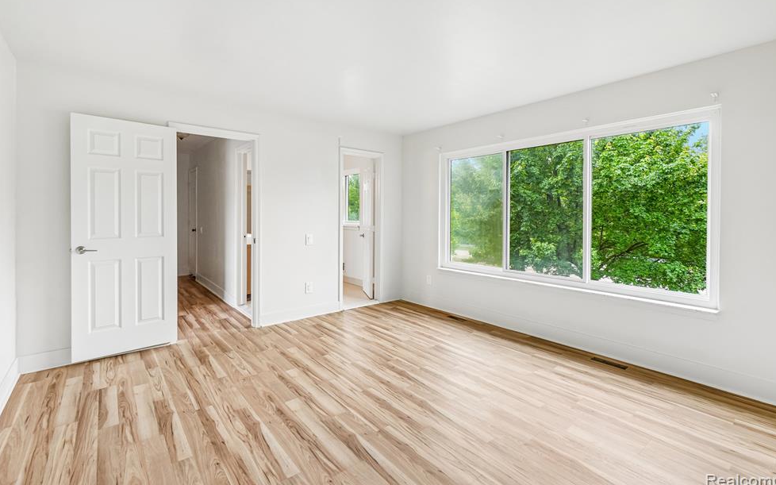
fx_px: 338
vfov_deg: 71.1
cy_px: 222
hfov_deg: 97.8
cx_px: 379
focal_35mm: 16
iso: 250
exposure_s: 1/30
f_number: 8
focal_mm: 10
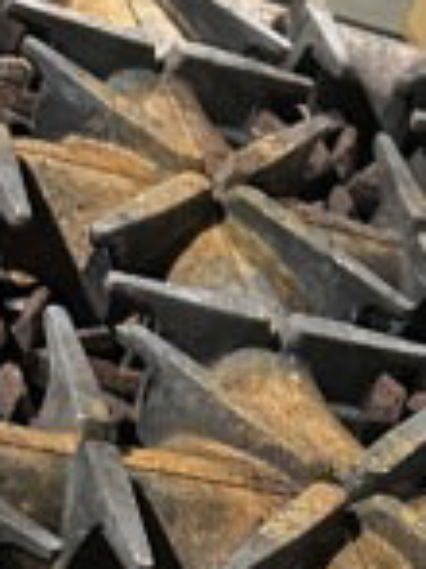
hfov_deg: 10.8
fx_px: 2186
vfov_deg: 13.4
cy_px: 1024
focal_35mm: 133
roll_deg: -34.9
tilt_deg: -37.8
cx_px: 577
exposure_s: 1/60
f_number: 1.78
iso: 800
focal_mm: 6.86
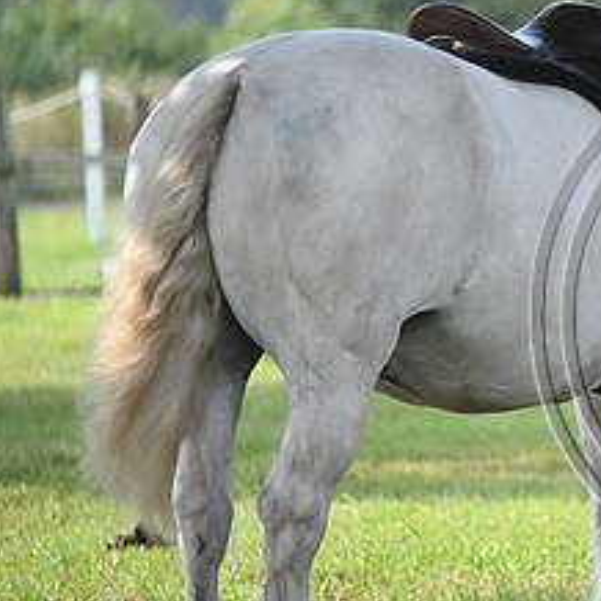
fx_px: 11118
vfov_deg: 3.1
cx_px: 783
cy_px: 277
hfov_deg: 3.1
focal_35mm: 566
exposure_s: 1/1250
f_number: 5
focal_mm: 250
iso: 720
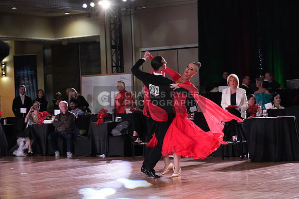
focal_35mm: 105
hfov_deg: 19.5
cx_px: 150
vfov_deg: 13.0
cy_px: 100
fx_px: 872
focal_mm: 105
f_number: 5.6
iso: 5000
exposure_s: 1/320
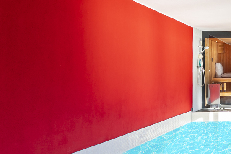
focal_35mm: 65
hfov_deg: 21.0
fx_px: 417
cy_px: 76
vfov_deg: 20.9
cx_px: 416
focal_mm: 14
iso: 64
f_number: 9
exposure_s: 1/8
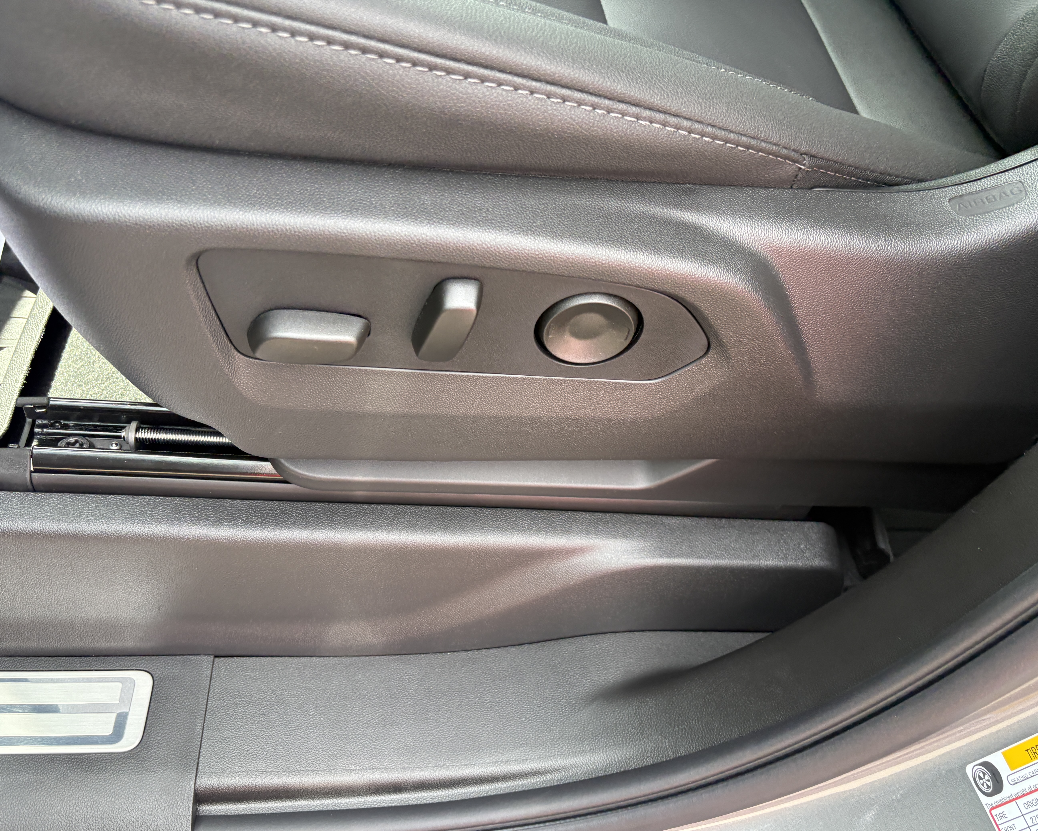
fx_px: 860
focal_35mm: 28
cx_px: 556
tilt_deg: -55.6
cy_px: 426
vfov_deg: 51.5
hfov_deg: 62.1
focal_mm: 5.96
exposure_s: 1/243
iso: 80
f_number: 1.6
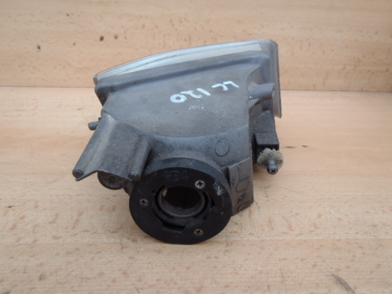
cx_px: 196
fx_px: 317
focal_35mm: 28
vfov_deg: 49.7
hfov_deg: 63.4
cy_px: 147
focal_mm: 5
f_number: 3.9
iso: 80
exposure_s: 1/100
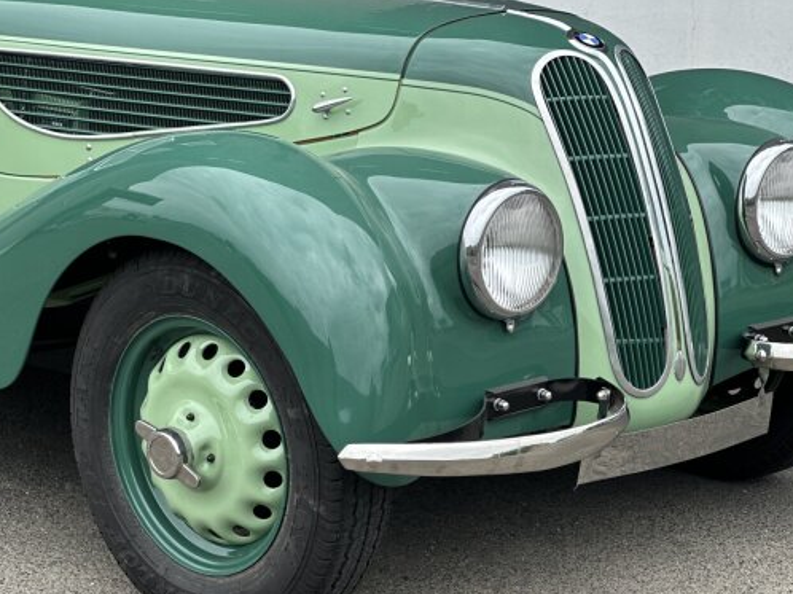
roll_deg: -1.3
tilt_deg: -15.1
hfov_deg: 19.8
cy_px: 349
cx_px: 408
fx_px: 2267
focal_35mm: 99
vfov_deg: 14.9
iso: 25
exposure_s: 1/160
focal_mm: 9
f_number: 2.8
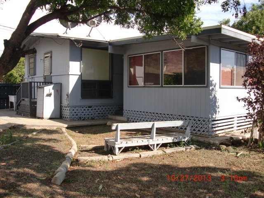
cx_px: 132
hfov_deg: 51.4
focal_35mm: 36
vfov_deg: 39.7
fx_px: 275
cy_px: 99
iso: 64
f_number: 2.8
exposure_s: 1/640
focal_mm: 6.3
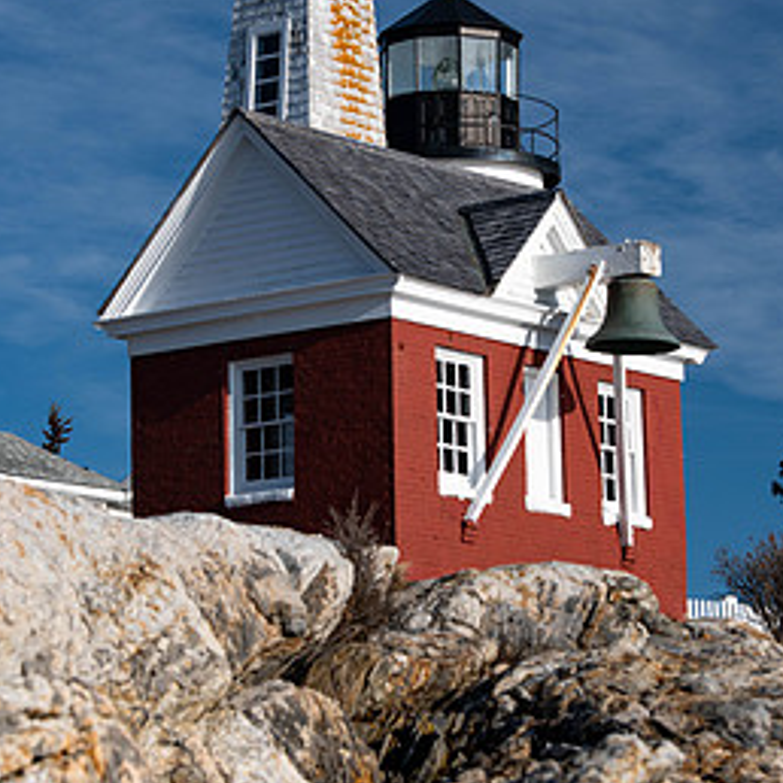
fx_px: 4171
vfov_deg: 10.7
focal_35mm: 163
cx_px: 407
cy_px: 422
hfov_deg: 10.7
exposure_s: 1/800
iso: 160
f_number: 5
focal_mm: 92
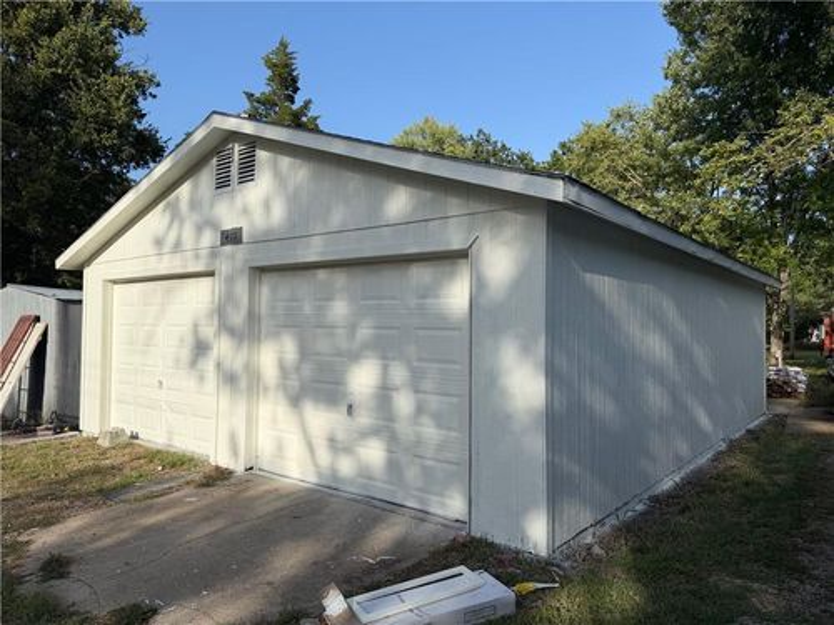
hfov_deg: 71.6
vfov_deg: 56.8
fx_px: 578
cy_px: 312
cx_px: 417
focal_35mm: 24
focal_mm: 6.76
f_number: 1.78
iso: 80
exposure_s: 1/4673
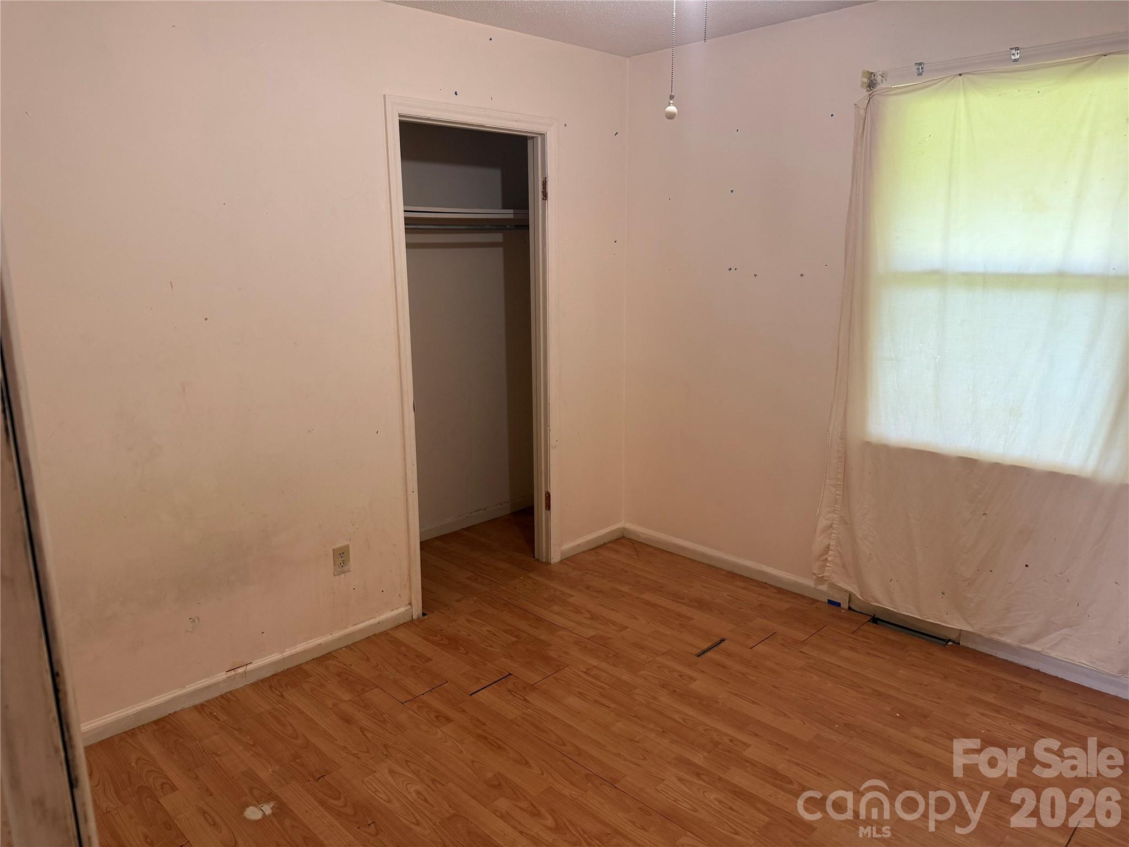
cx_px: 564
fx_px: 783
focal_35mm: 24
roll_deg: -0.2
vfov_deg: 56.8
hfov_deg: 71.6
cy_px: 424
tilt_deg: -10.3
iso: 160
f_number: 1.78
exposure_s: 1/60
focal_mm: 6.76
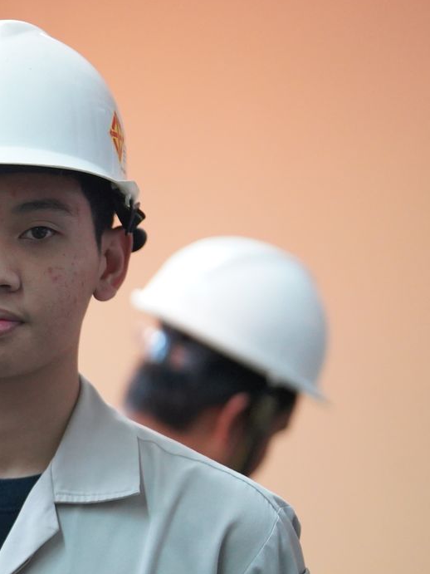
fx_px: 2419
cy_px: 439
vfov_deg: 13.5
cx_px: -406
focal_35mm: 146
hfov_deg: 9.5
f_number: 1.2
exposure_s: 1/1600
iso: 2500
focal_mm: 50
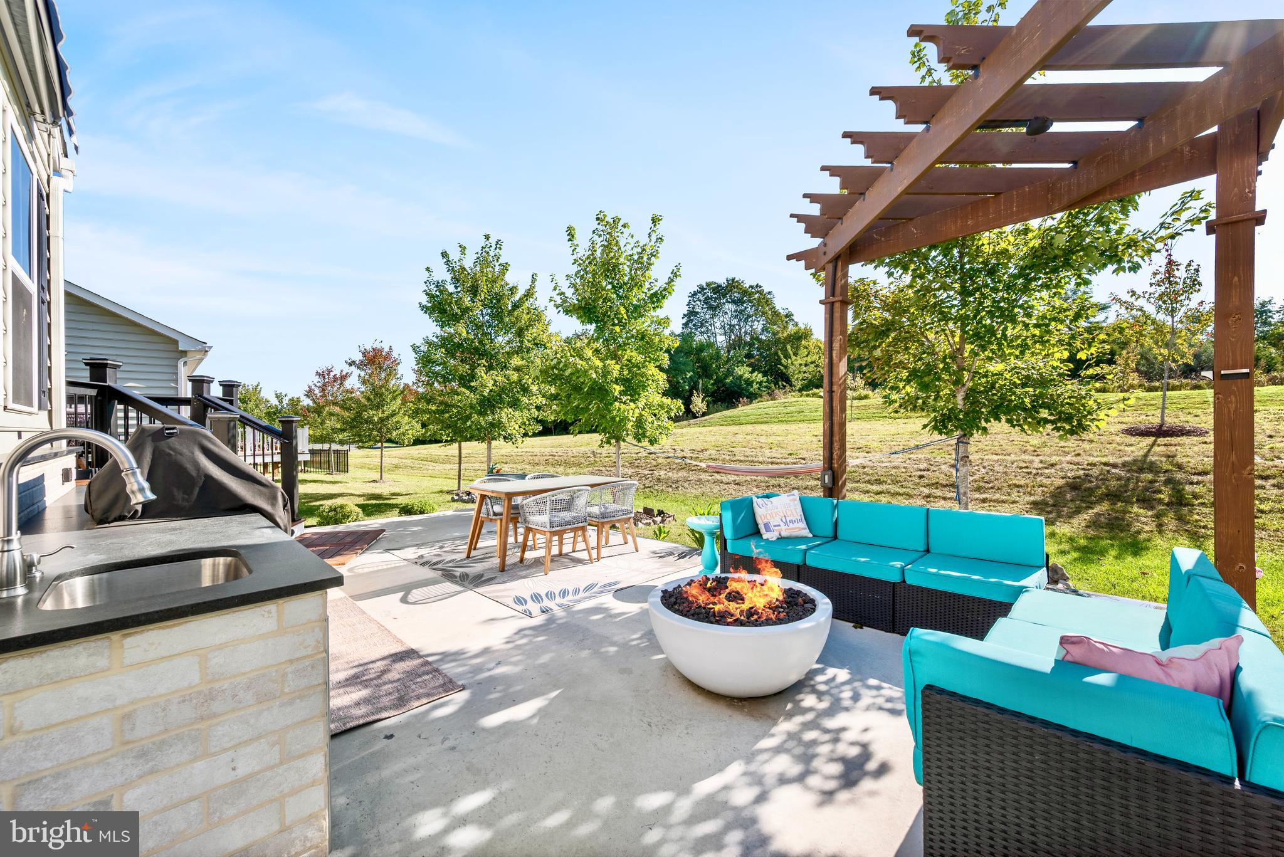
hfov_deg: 104.2
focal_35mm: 14
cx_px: 642
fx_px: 499
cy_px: 428
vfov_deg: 81.3
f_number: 9
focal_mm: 14
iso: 140
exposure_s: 1/200
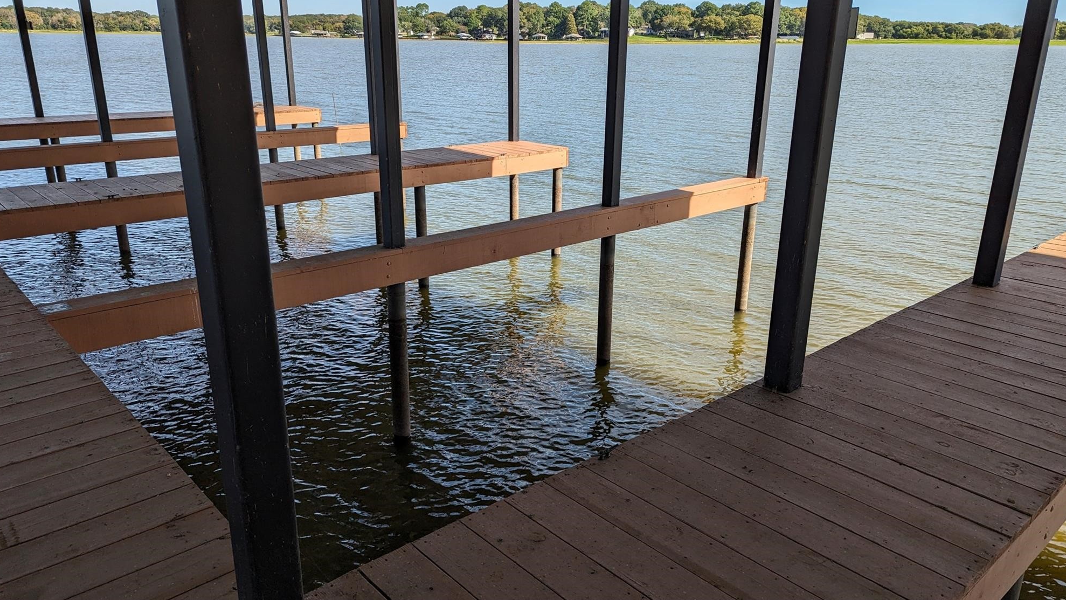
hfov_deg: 69.8
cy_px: 289
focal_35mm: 27
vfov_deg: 42.9
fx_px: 763
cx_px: 544
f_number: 1.85
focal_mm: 6.81
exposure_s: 1/1572
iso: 46
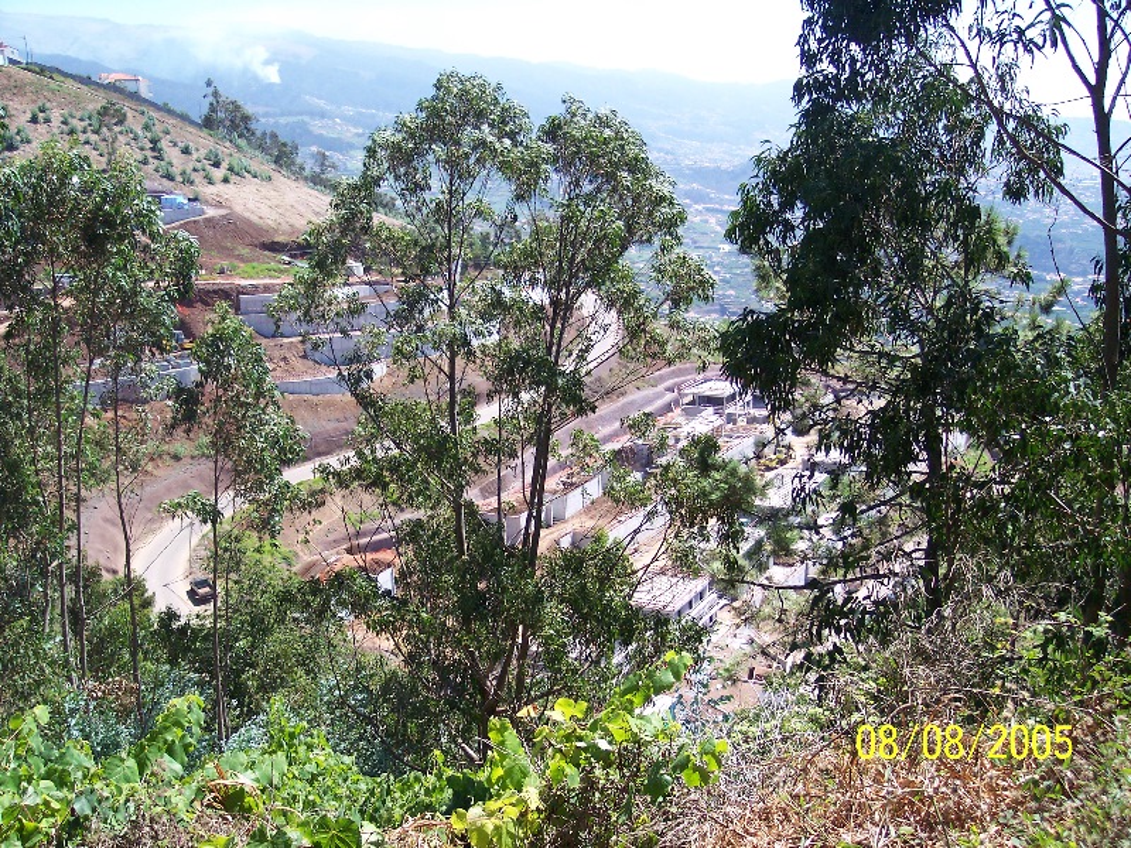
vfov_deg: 37.7
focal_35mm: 38
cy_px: 424
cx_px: 566
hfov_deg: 49.0
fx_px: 1242
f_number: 2.8
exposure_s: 1/700
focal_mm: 8
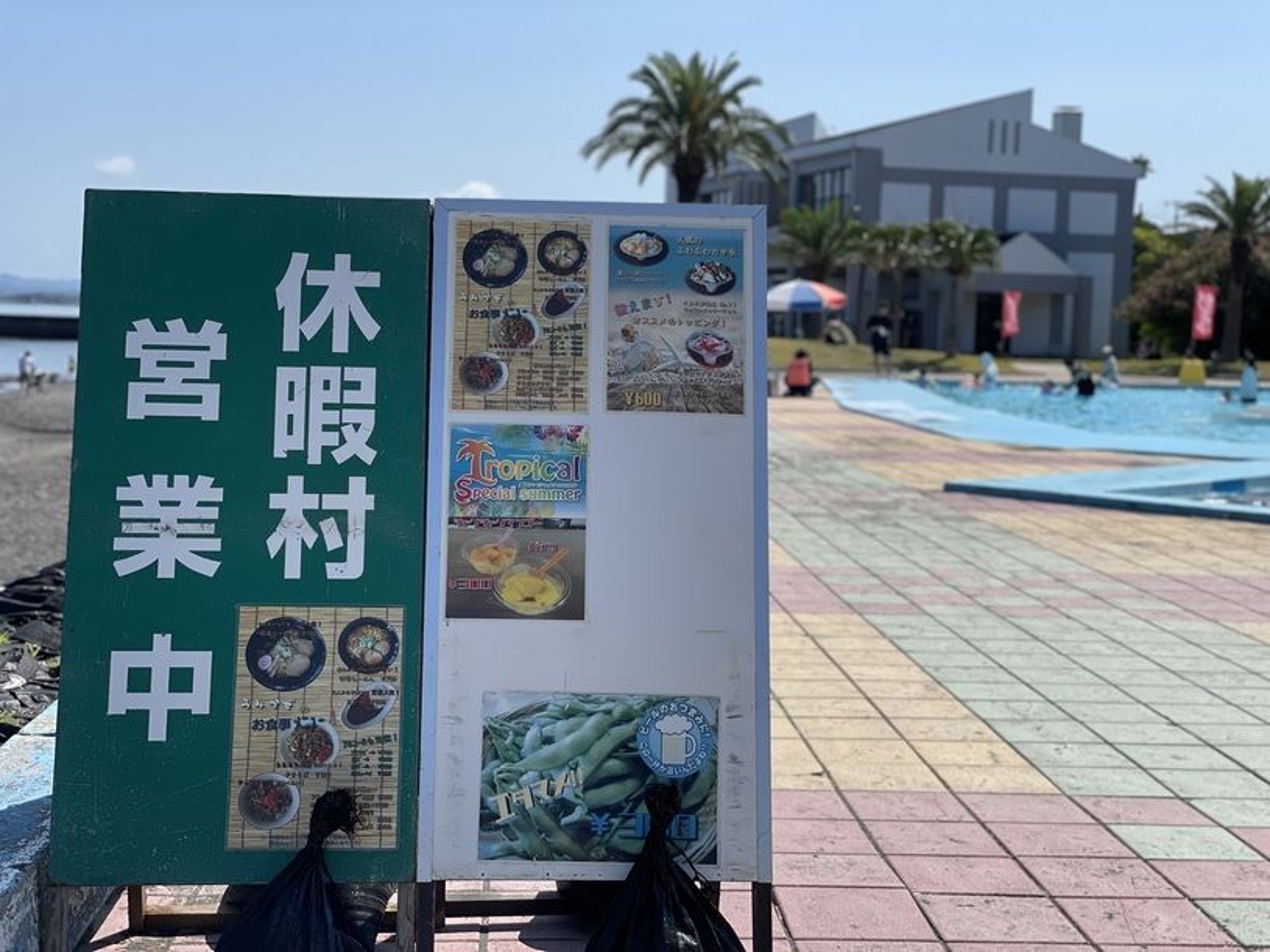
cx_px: 635
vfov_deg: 28.0
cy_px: 476
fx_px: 1908
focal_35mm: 52
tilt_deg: -4.7
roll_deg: -2.0
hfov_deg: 36.8
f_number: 2
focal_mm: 6
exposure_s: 1/3195
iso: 32
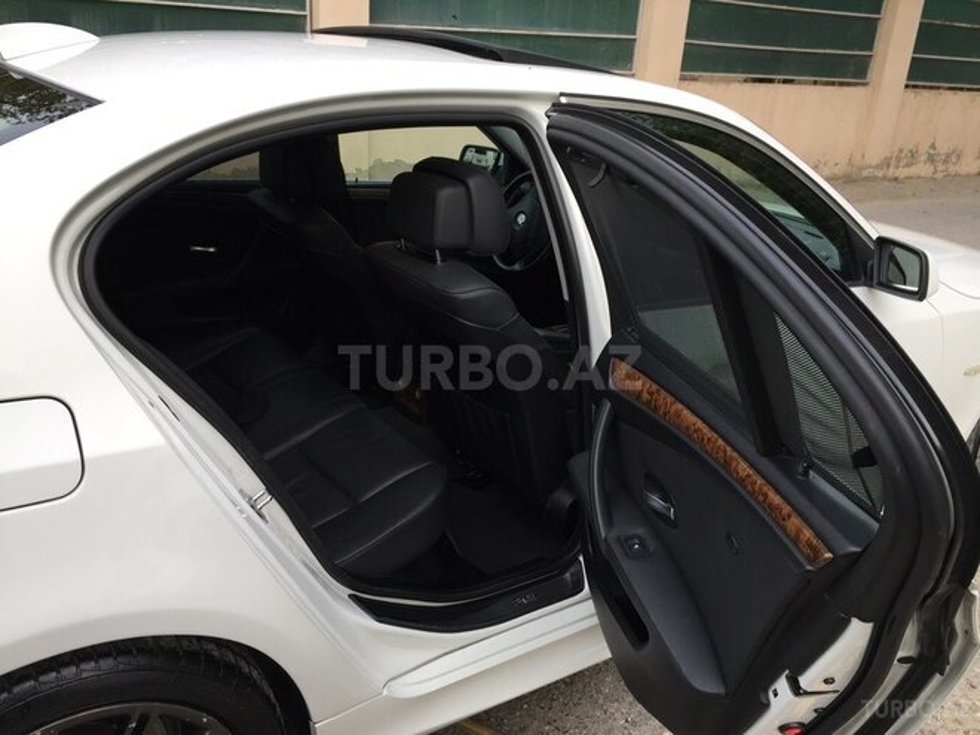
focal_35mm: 29
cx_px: 490
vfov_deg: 48.2
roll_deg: -3.8
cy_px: 368
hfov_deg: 61.7
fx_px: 821
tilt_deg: -21.0
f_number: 2.2
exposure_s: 1/111
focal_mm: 4.15
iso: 32
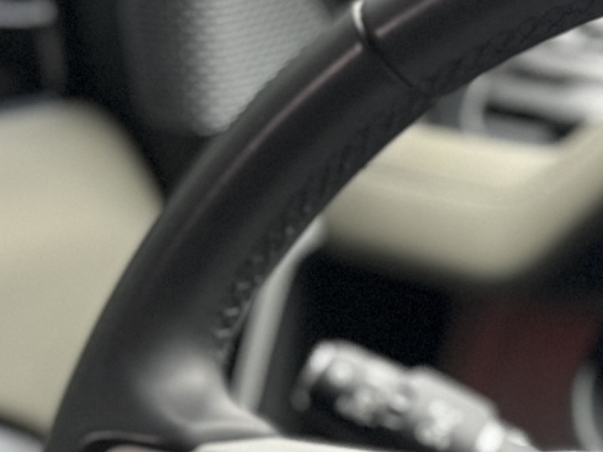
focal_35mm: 132
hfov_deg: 14.6
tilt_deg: -28.6
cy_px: 655
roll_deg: -1.4
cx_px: 654
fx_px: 2300
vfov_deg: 10.9
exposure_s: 1/50
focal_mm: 5.1
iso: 250
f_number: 1.6
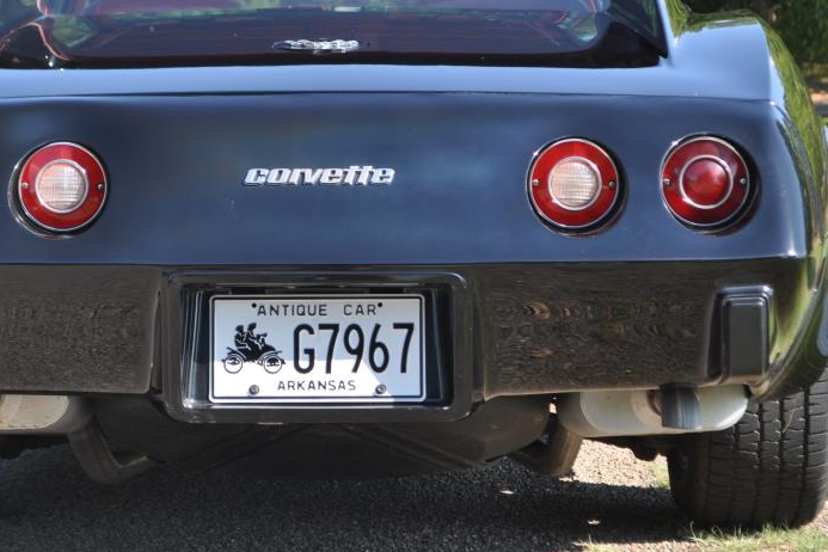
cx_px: 331
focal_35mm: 122
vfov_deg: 11.3
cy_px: 235
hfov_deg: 16.8
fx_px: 2800
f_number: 6.3
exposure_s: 1/160
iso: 200
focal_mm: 55
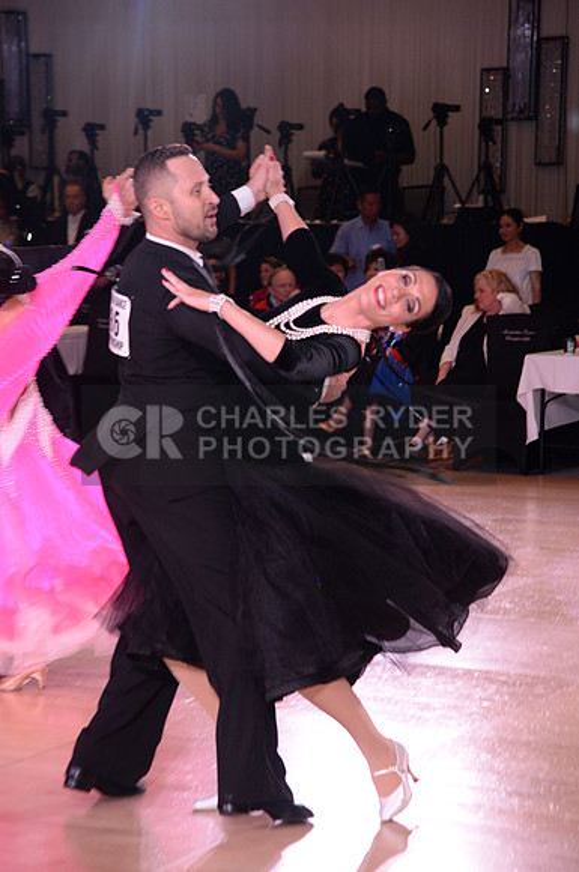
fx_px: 2903
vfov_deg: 17.1
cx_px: 290
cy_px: 436
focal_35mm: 120
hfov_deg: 11.4
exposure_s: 1/250
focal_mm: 120
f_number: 5.6
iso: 2000
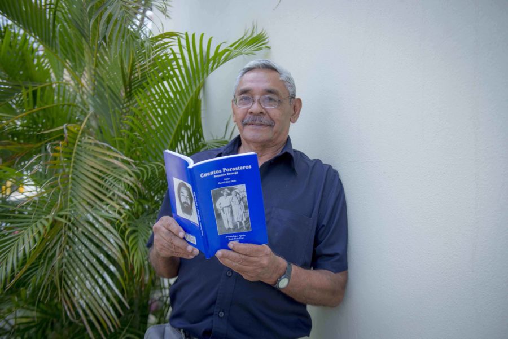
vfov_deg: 41.2
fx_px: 452
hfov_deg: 58.7
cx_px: 254
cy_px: 170
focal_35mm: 32
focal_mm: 32
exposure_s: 1/640
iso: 320
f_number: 5
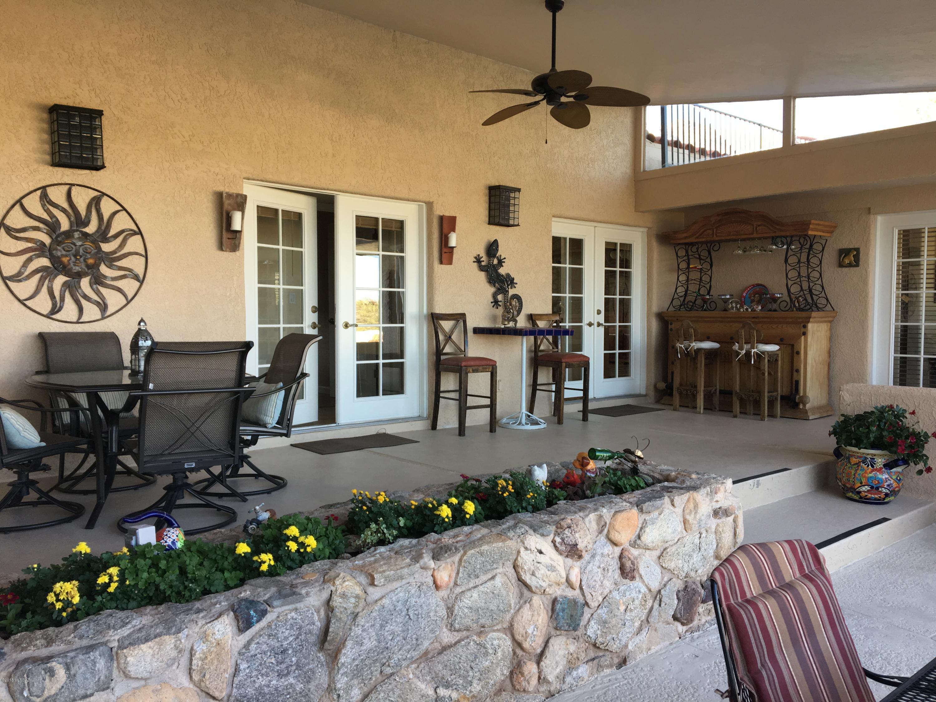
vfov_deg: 48.2
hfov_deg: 61.7
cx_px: 468
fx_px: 784
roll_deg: +0.7
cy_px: 351
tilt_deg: -2.2
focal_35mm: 29
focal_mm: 4.15
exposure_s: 1/120
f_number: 2.2
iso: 40
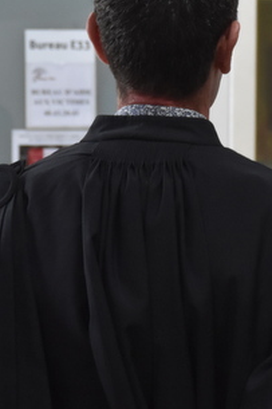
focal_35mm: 205
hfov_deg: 6.7
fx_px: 2326
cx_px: 273
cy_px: 137
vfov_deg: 10.0
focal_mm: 52
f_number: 7.1
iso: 2000
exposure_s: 1/200
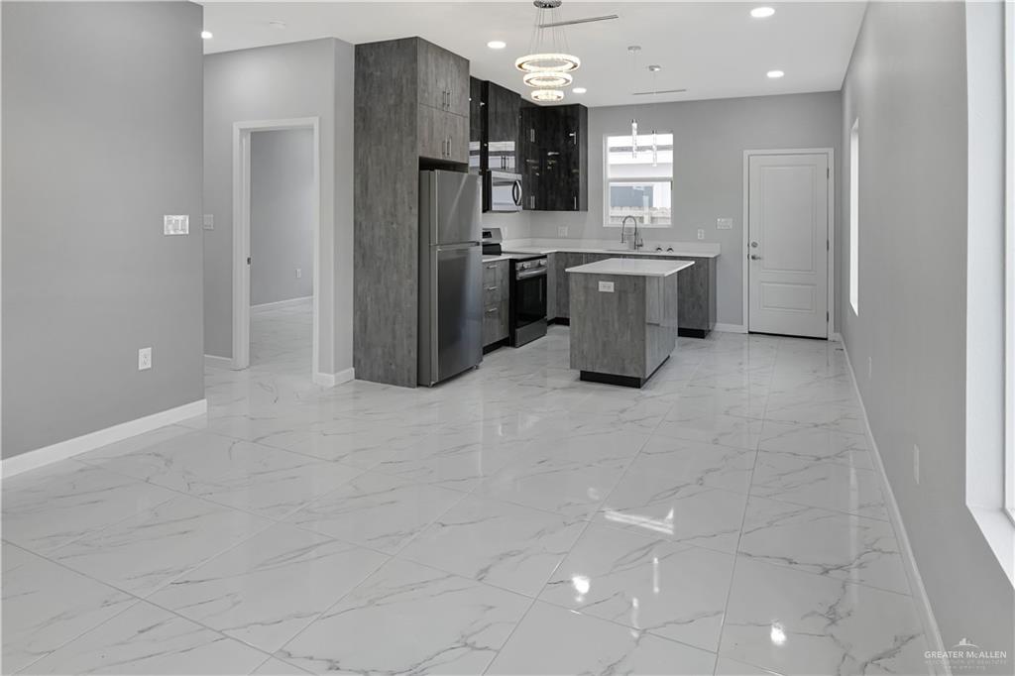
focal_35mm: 20
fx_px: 564
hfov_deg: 84.0
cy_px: 338
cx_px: 508
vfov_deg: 61.9
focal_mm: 7.6
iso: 125
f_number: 2
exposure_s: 1/100
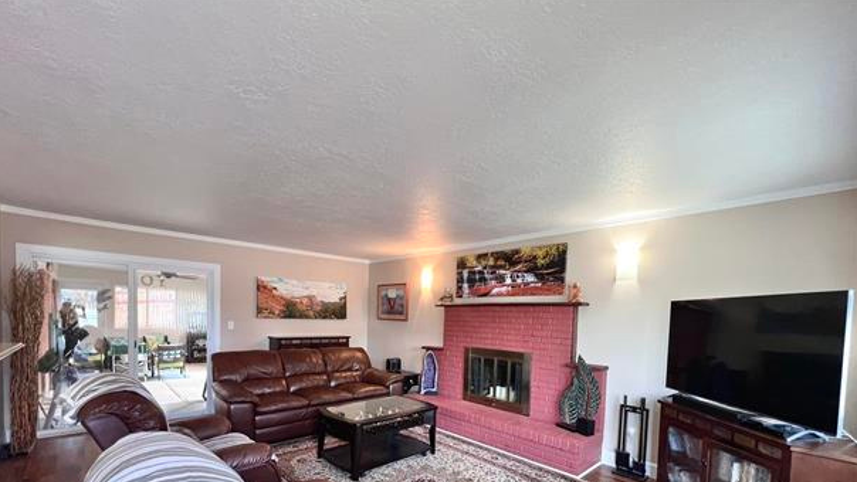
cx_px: 406
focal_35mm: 15
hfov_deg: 102.9
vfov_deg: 68.0
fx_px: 341
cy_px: 333
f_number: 1.8
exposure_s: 1/60
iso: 400
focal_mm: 1.57
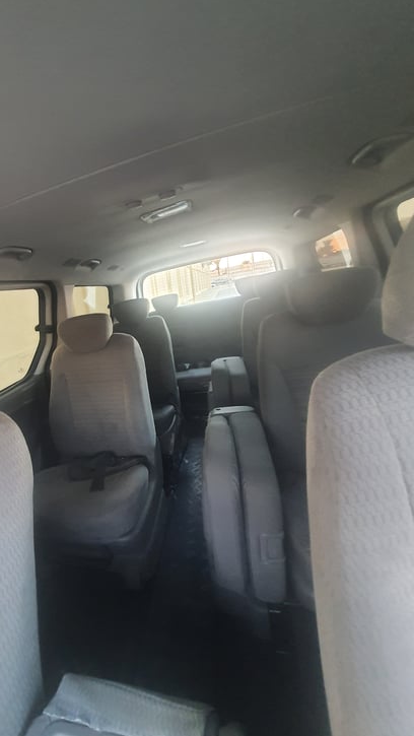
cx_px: 130
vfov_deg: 102.9
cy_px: 353
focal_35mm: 15
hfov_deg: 68.1
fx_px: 293
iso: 400
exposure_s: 1/33
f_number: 2.2
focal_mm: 1.74
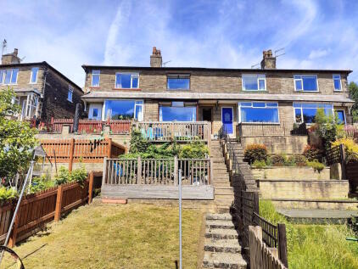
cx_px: 179
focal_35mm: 23
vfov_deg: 58.9
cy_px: 134
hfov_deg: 73.9
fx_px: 238
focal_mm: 6.06
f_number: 1.8
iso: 50
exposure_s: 1/2237
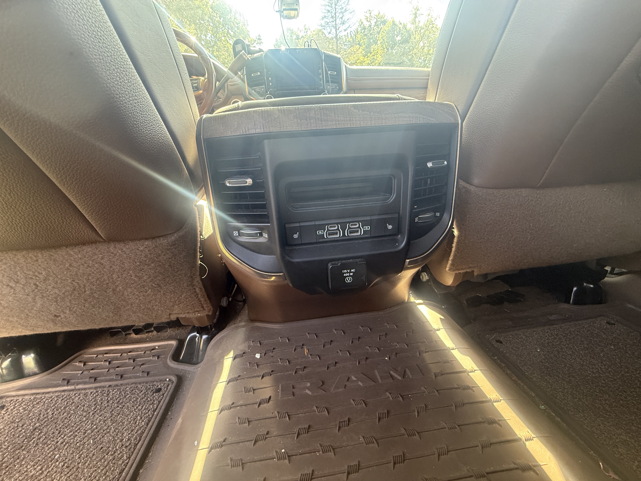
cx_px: 320
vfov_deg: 85.7
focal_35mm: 14
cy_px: 240
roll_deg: +4.2
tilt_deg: -18.4
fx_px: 259
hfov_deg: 102.1
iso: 320
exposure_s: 1/60
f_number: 2.2
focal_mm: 2.22
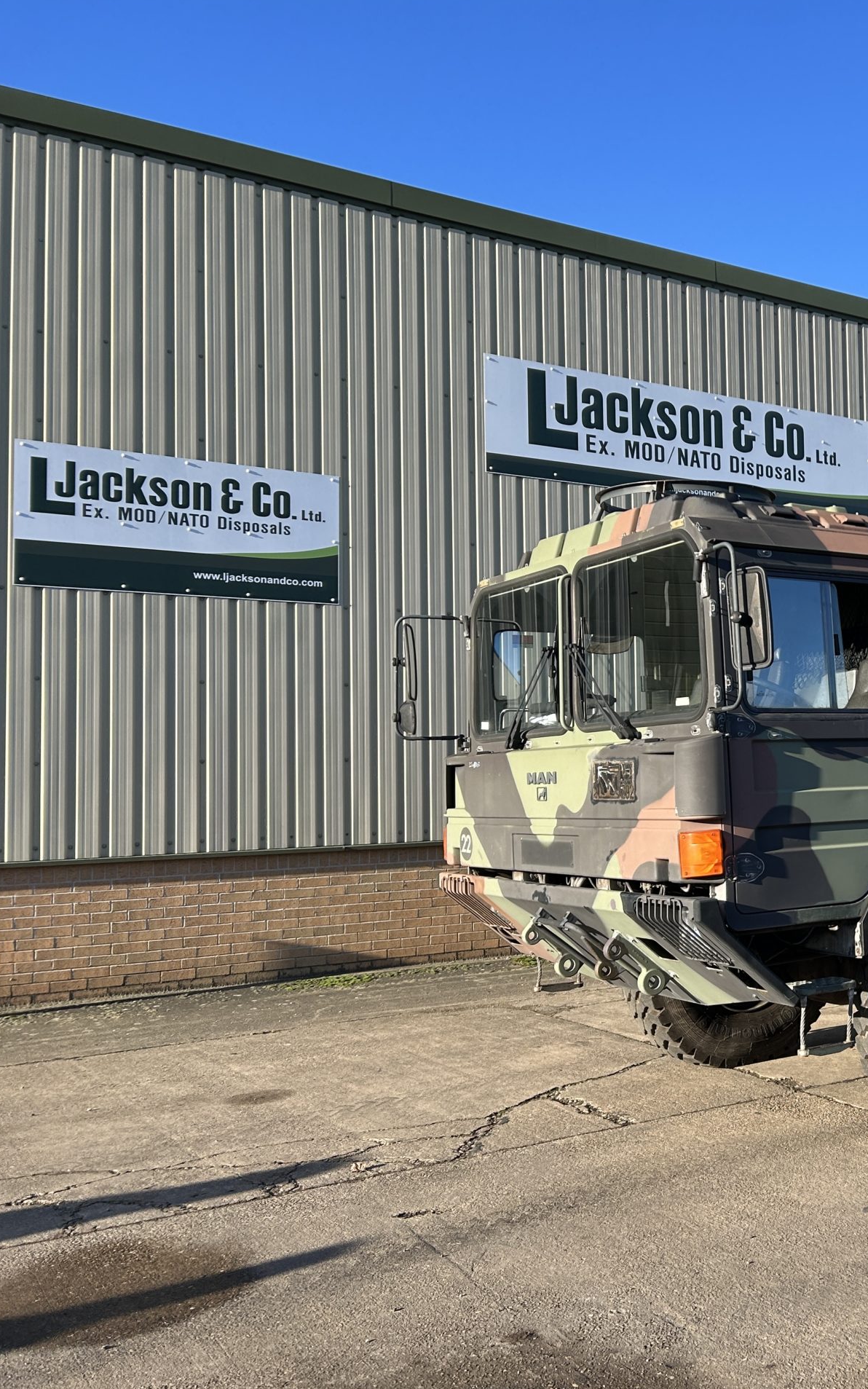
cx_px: 925
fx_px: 1400
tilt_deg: +2.0
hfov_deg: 31.1
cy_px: 692
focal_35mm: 37
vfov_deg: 52.7
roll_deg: +1.6
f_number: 1.5
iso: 50
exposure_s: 1/1669
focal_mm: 5.7
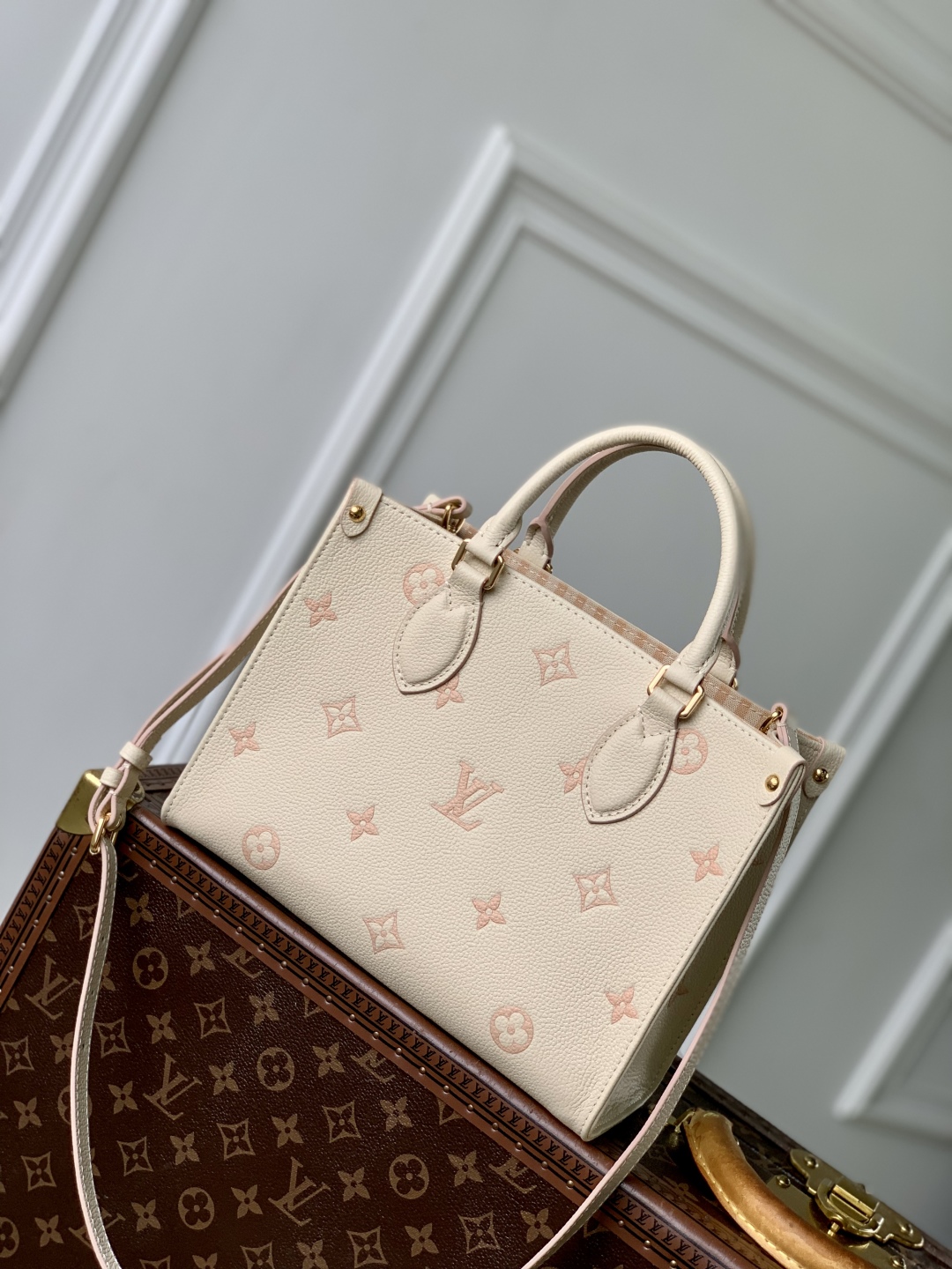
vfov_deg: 36.8
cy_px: 634
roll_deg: -28.5
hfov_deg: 28.0
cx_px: 476
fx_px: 1907
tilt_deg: -8.7
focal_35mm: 52
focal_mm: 6
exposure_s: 1/122
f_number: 2.4
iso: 32
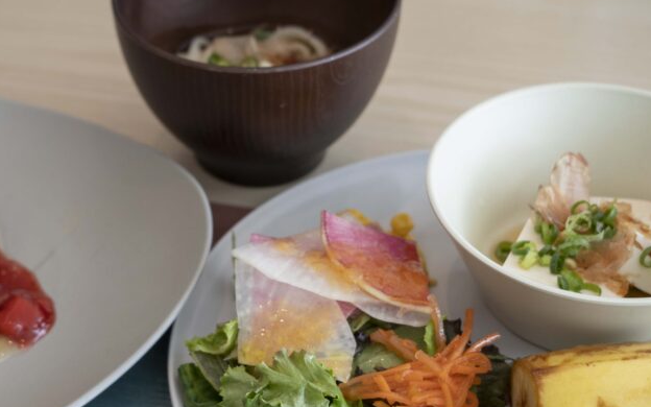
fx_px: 1455
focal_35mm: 82
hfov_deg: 25.2
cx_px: 246
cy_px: 256
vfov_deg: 15.9
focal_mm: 49
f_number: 5.6
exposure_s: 1/160
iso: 250
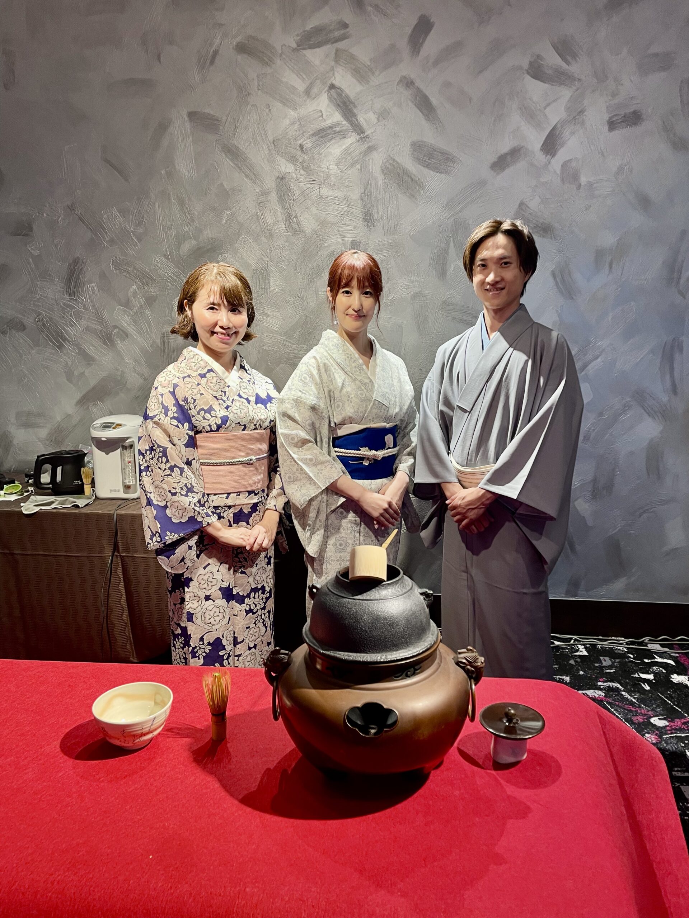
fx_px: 690
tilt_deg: -9.6
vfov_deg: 67.3
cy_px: 459
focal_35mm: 26
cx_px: 344
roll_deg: +1.3
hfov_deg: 53.1
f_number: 1.6
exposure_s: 1/50
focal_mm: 4.2
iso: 80
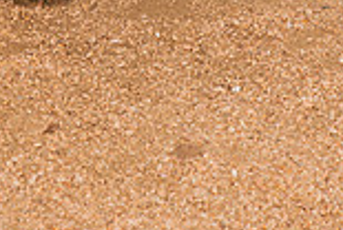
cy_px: -250
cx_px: 155
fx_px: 1604
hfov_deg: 12.2
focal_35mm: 168
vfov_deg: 7.8
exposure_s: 1/400
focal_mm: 58
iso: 320
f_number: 7.1
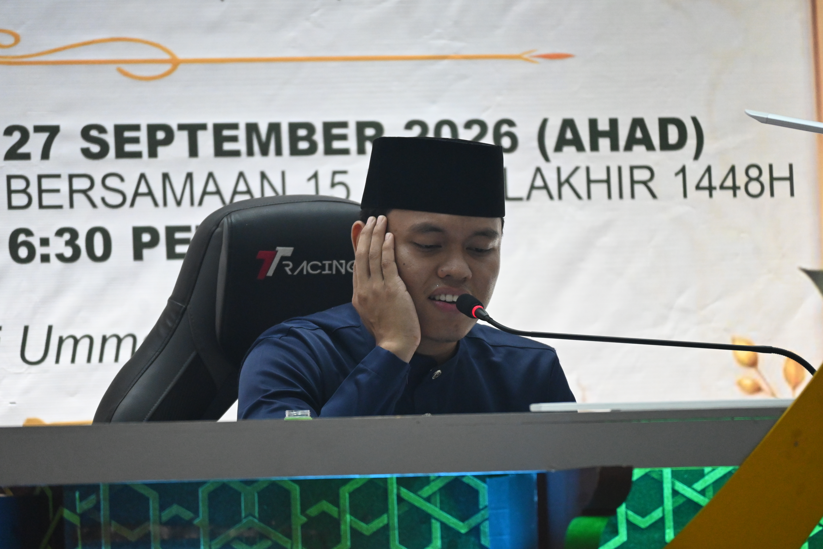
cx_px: 412
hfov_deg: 5.5
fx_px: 8572
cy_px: 274
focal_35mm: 375
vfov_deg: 3.7
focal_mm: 250
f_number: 6.3
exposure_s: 1/200
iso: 3200
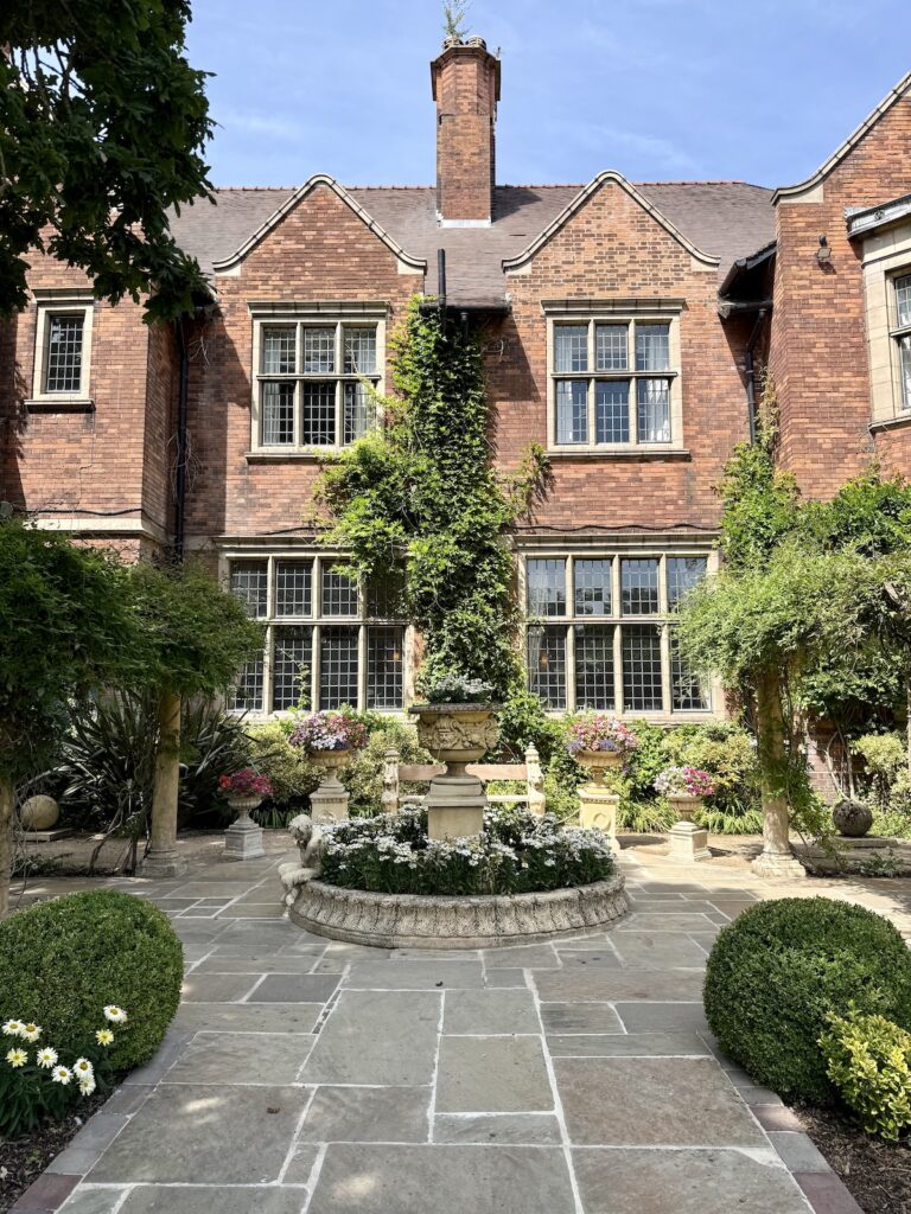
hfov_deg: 56.8
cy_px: 607
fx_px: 842
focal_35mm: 24
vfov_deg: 71.6
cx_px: 456
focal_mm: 6.76
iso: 80
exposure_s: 1/1812
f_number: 1.78
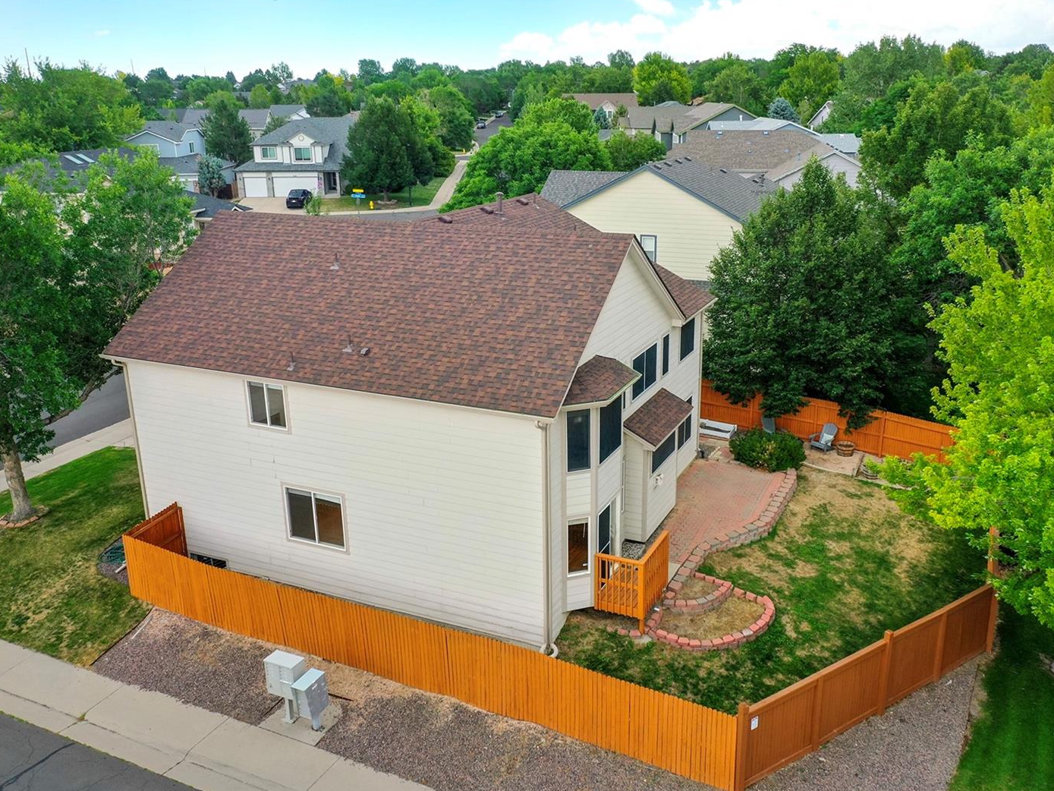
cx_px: 574
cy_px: 399
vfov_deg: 45.4
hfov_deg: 58.3
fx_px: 944
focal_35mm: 31
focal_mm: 10.26
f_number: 4.5
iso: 100
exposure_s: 1/120
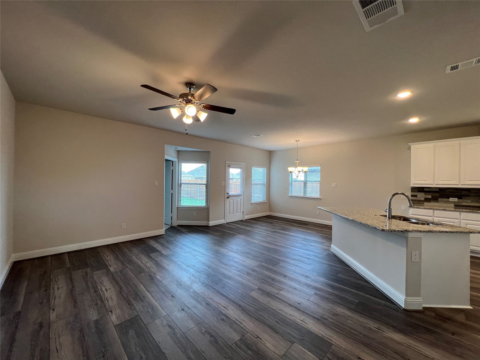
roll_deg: -1.1
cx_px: 240
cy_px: 180
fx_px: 180
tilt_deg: -0.5
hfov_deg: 106.2
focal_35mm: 13
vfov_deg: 89.9
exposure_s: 1/120
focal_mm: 1.57
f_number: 1.8
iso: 80
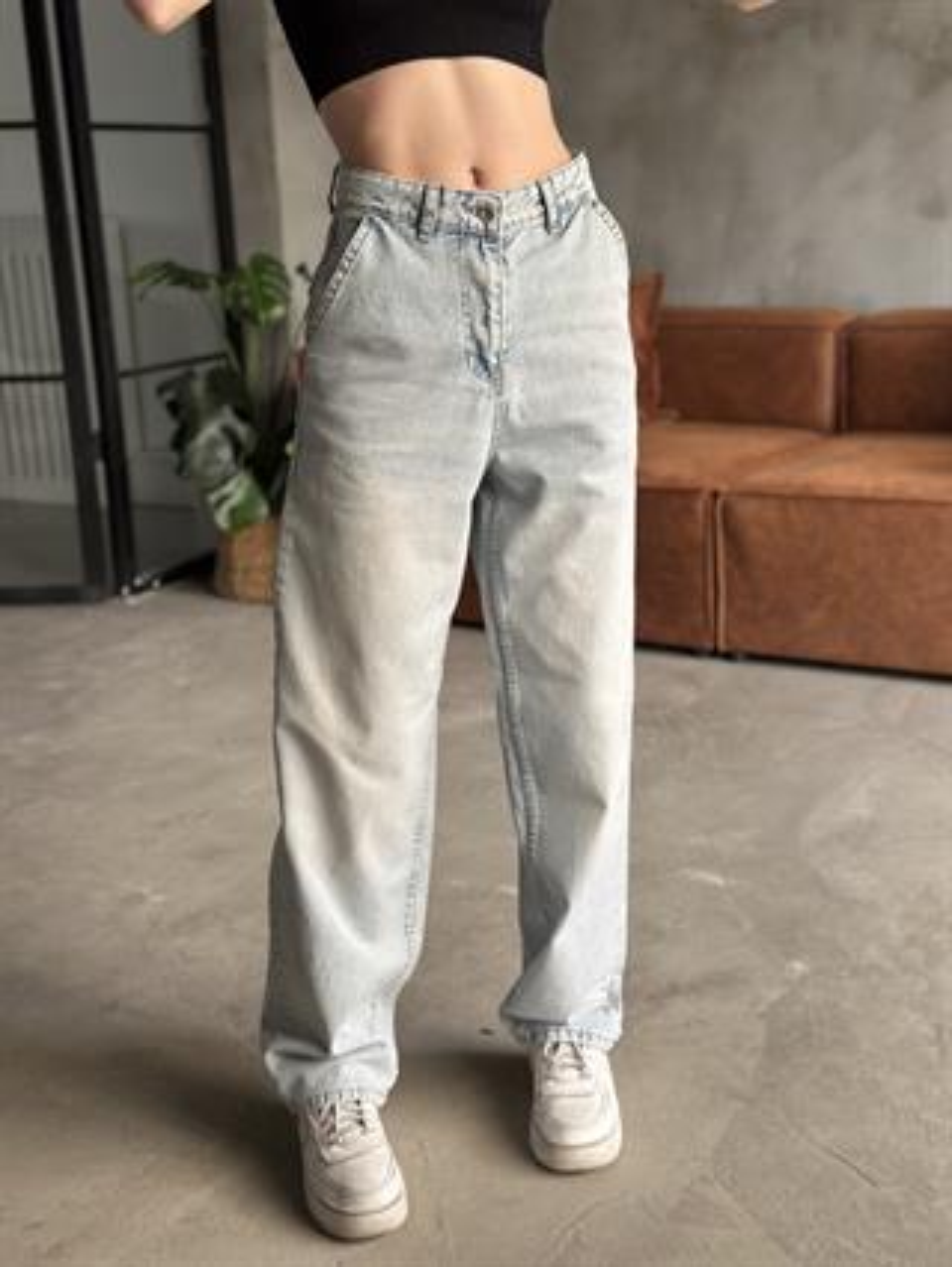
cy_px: 634
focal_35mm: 48
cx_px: 476
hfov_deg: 30.3
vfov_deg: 39.6
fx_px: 1758
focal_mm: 6.86
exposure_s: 1/121
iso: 125
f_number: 1.78
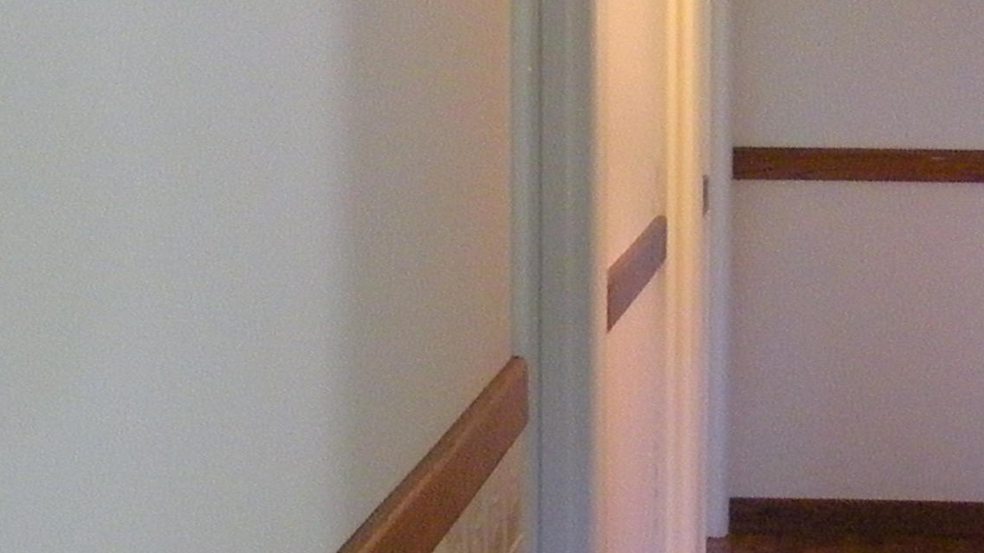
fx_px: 2713
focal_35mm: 104
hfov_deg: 20.5
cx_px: 593
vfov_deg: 11.6
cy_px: 295
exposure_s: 1/29.1
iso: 400
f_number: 3.5
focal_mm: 6.3
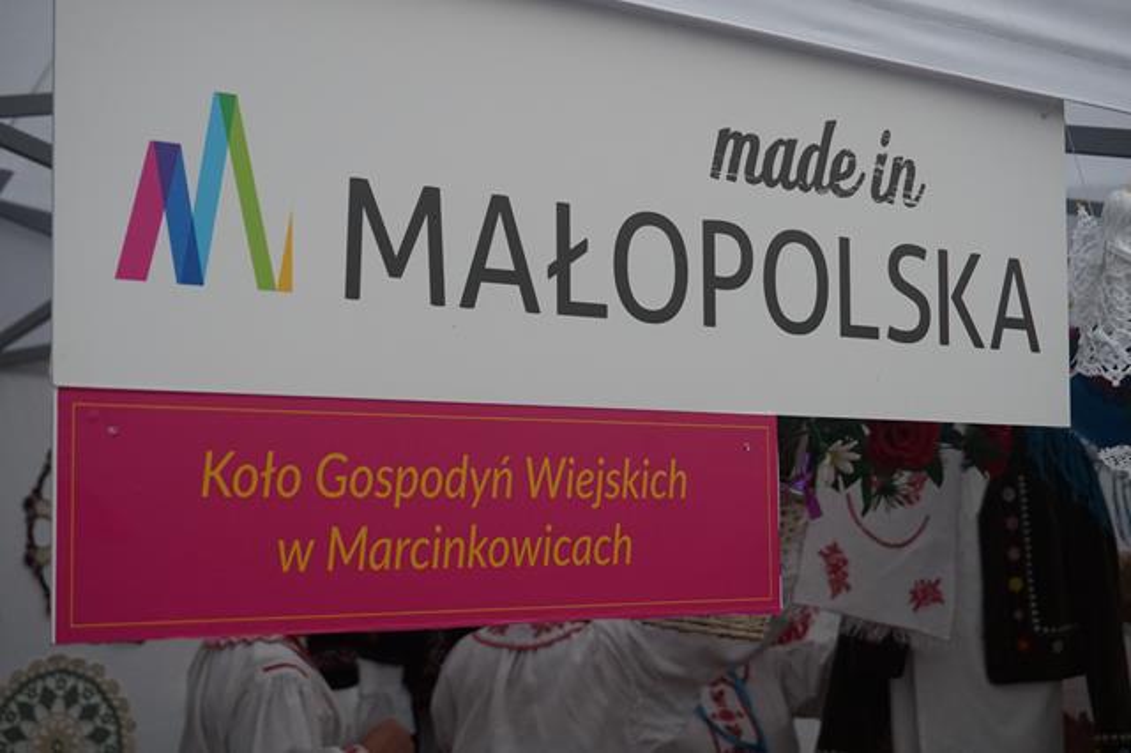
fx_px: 2072
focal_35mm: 66
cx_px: 566
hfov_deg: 30.5
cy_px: 376
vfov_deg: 20.6
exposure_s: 1/160
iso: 800
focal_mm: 44
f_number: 5.6
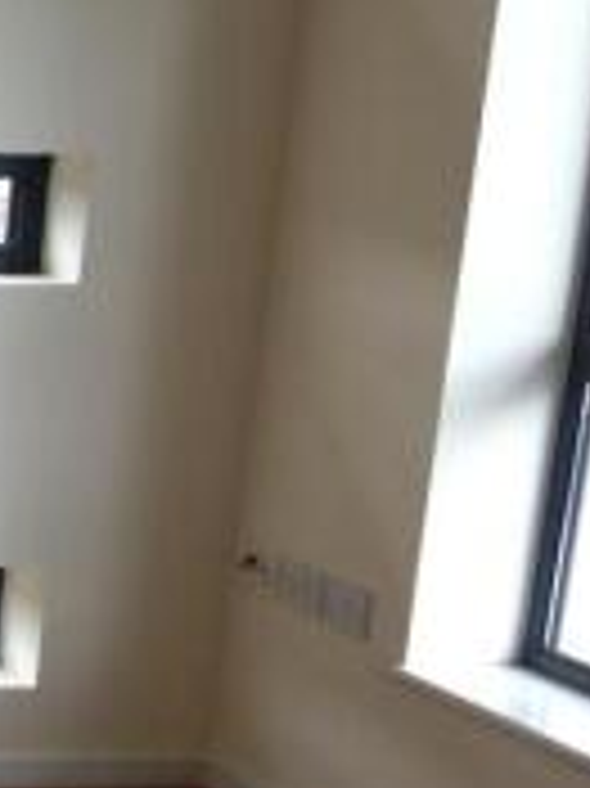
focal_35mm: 110
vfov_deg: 17.7
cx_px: -664
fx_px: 2503
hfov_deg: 11.8
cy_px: 682
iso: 50
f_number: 2.4
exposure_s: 1/60
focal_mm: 4.13
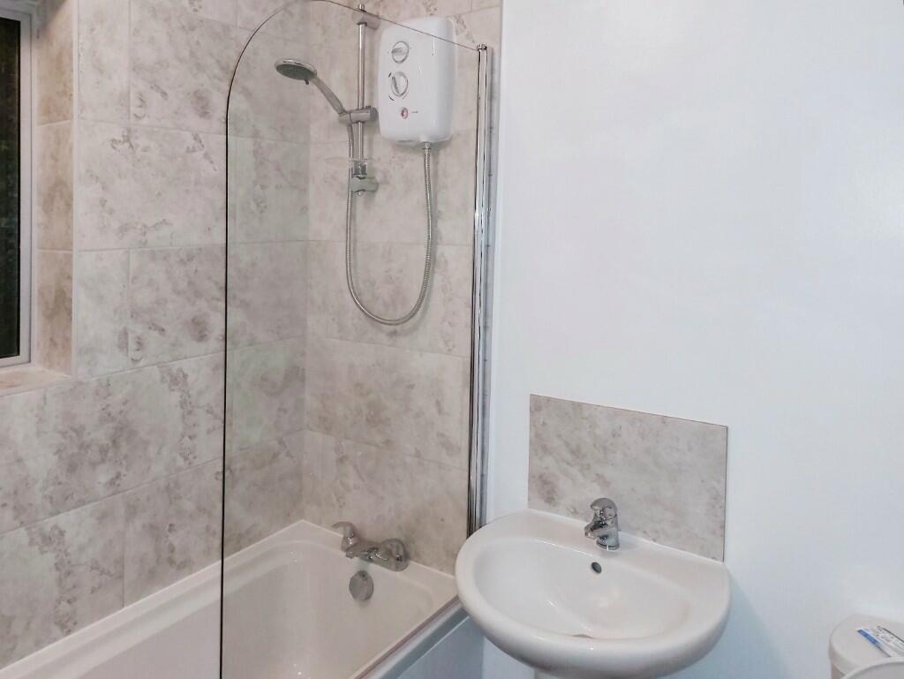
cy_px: 340
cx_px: 452
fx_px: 653
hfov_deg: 69.4
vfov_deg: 54.9
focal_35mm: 25
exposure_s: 1/100
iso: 320
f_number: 1.8
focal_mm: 5.23
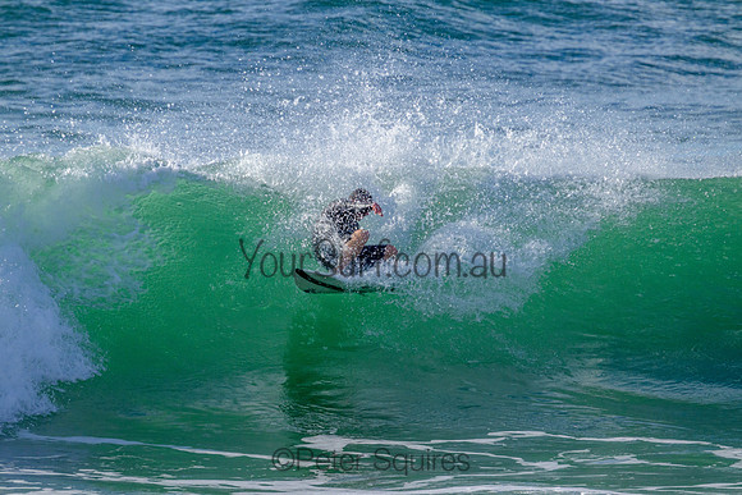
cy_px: 248
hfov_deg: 2.6
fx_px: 16492
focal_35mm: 800
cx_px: 371
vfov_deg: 1.7
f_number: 11
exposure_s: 1/2000
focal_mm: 800
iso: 800
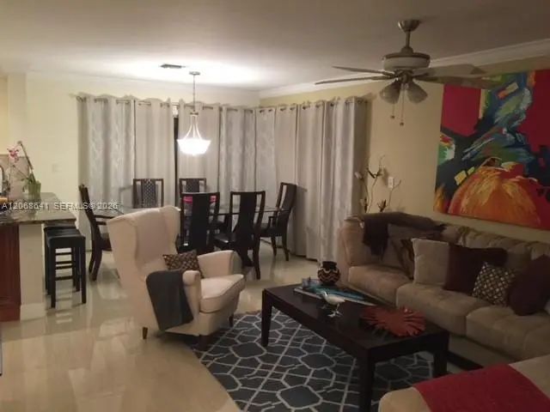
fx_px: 461
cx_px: 275
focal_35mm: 29
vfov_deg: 48.2
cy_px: 206
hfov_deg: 61.7
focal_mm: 4.15
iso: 125
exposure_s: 1/15
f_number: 2.2
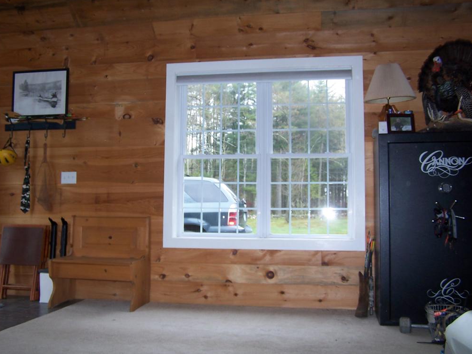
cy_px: 177
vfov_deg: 36.8
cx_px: 236
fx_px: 532
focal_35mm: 39
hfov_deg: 47.9
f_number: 2.8
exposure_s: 1/60
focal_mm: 6.3
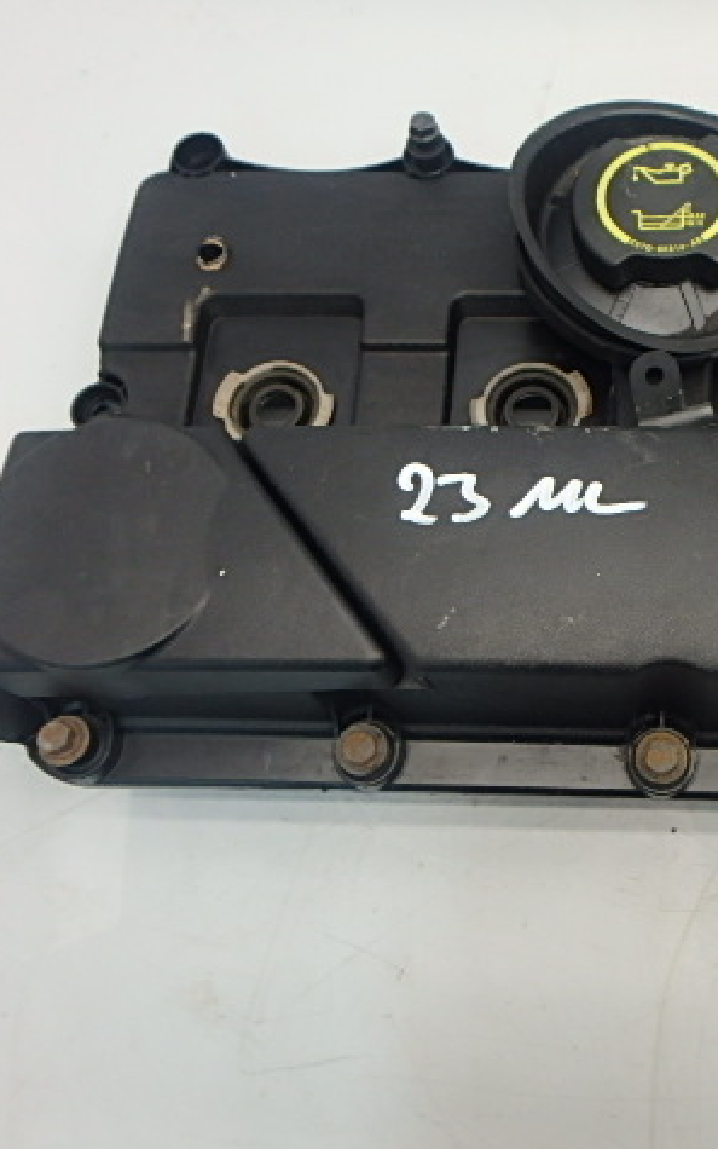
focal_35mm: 30
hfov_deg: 39.7
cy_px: 576
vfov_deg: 62.9
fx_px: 939
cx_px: 604
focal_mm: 3.7
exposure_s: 1/40
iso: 200
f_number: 3.5
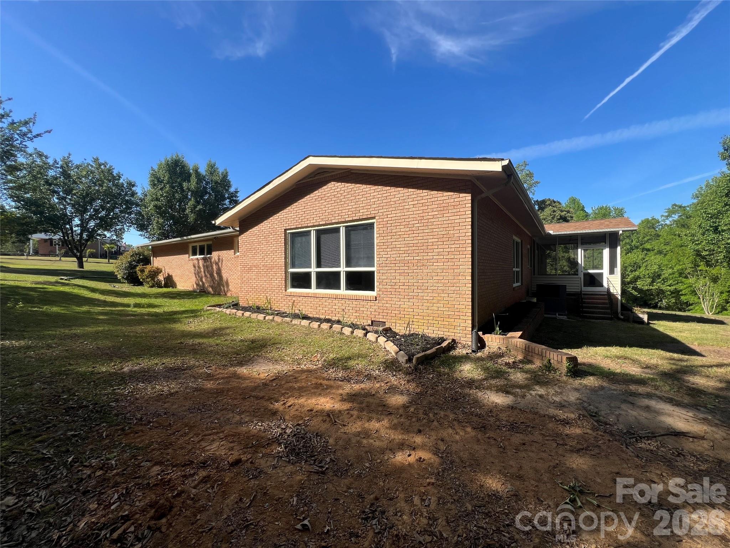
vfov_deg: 89.9
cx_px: 365
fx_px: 274
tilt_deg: -0.1
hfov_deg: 106.2
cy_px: 274
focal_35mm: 13
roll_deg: +0.9
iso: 32
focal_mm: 1.57
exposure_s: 1/1206
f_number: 1.8
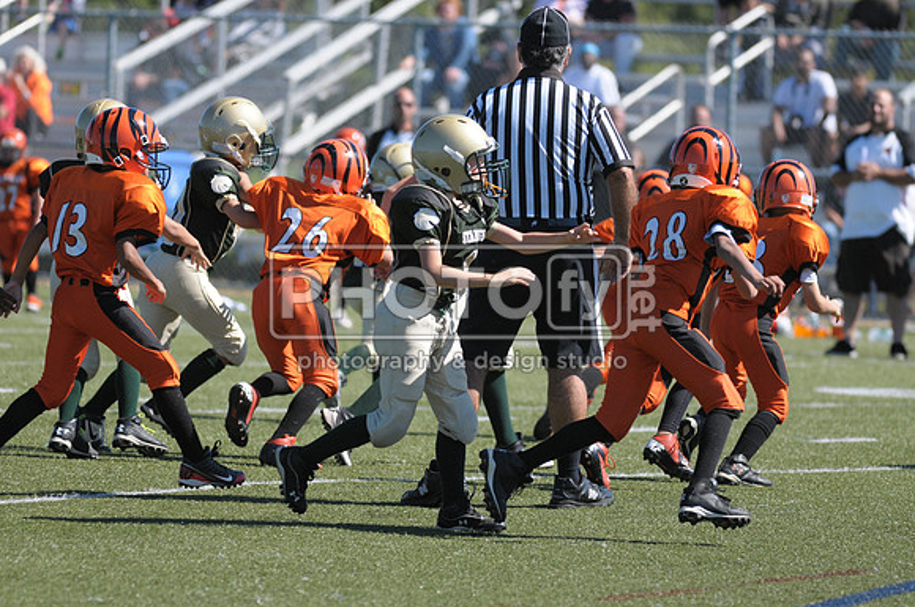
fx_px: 7995
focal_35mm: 315
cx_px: 458
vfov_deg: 4.4
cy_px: 304
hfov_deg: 6.6
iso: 640
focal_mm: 210
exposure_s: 1/3200
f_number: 4
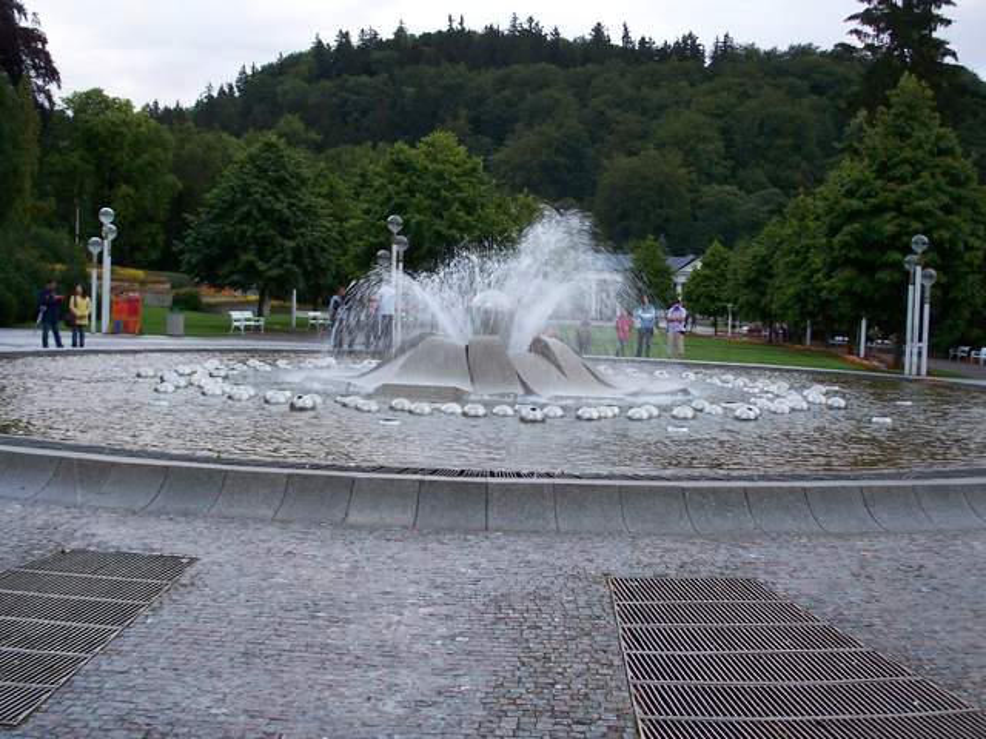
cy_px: 370
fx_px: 1225
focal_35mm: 43
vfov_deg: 33.6
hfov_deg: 43.9
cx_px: 493
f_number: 3.2
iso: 200
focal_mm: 9.1
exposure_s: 1/30
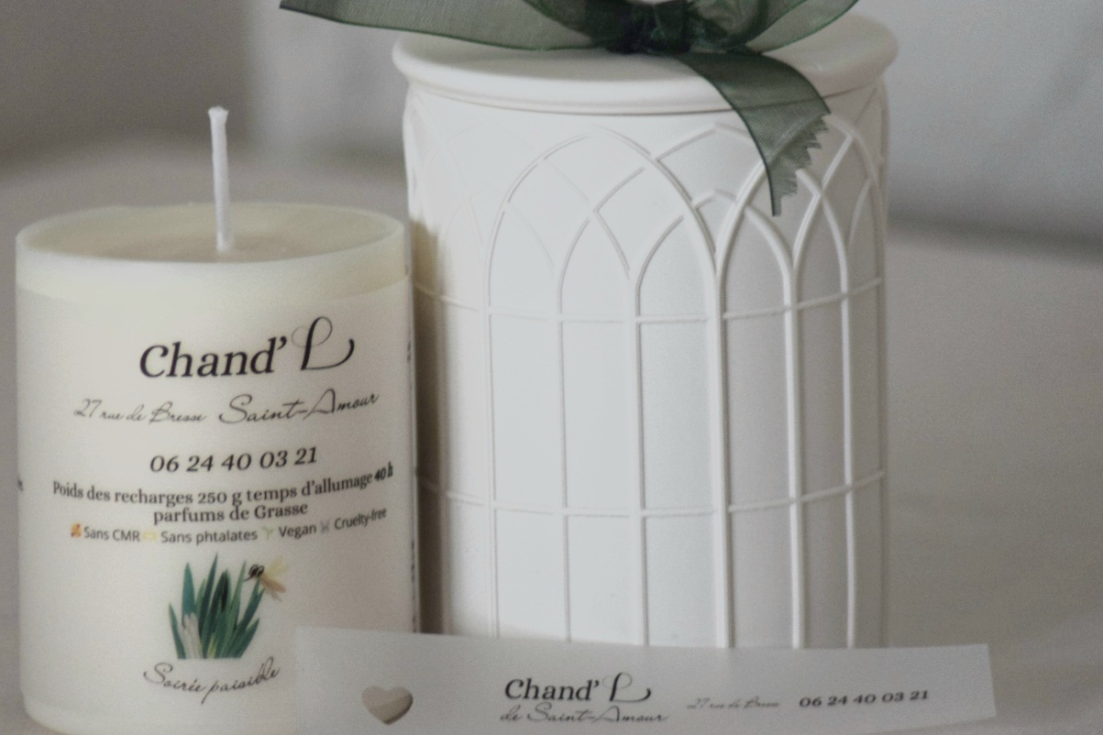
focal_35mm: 606
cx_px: 435
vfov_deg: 2.3
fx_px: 18566
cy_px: 257
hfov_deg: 3.4
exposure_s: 1/125
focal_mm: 300
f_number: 5.6
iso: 640
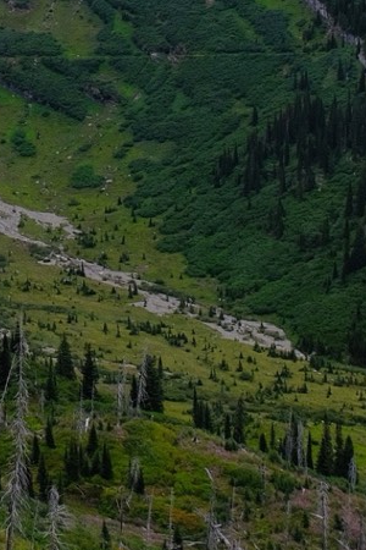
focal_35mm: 108
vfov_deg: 18.4
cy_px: -15
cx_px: -106
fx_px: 1647
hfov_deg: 12.3
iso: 320
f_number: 5.6
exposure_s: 1/900
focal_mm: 18
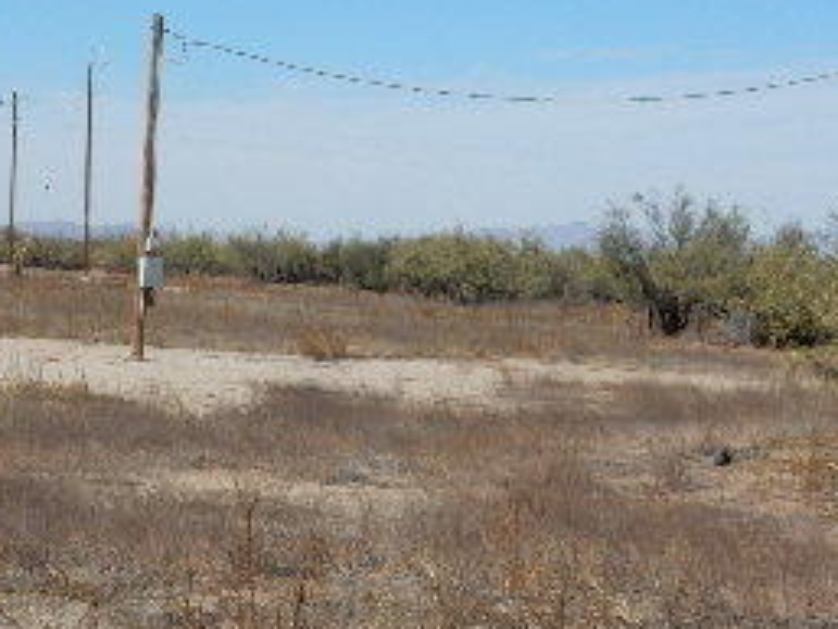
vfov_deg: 13.7
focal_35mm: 107
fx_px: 2592
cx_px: -95
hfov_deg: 17.7
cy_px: 88
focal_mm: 7.6
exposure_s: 1/1600
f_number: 4.2
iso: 125
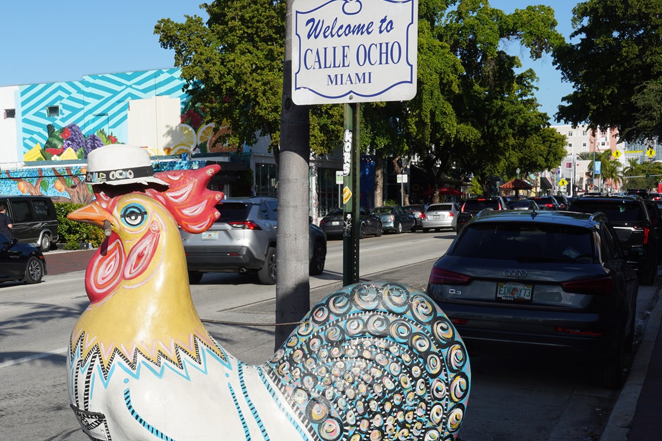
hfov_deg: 34.7
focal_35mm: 57
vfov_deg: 23.5
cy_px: 330
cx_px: 217
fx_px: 1048
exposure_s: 1/100
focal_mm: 35
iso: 200
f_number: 22
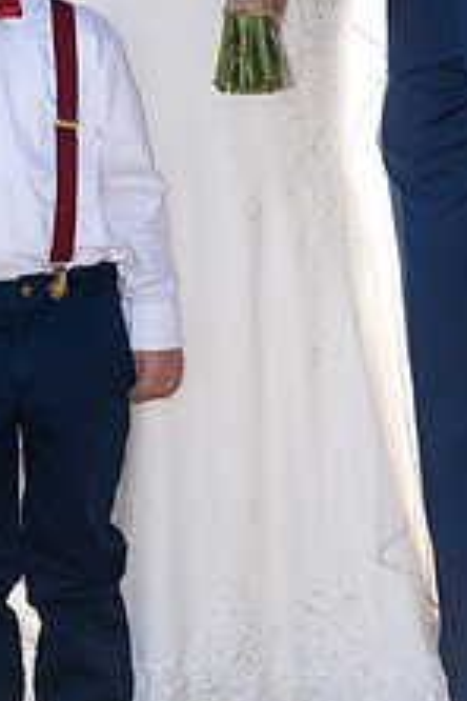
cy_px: 148
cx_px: 3
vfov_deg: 8.5
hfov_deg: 5.6
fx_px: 4728
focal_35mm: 243
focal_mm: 120
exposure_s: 1/200
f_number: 5
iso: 80
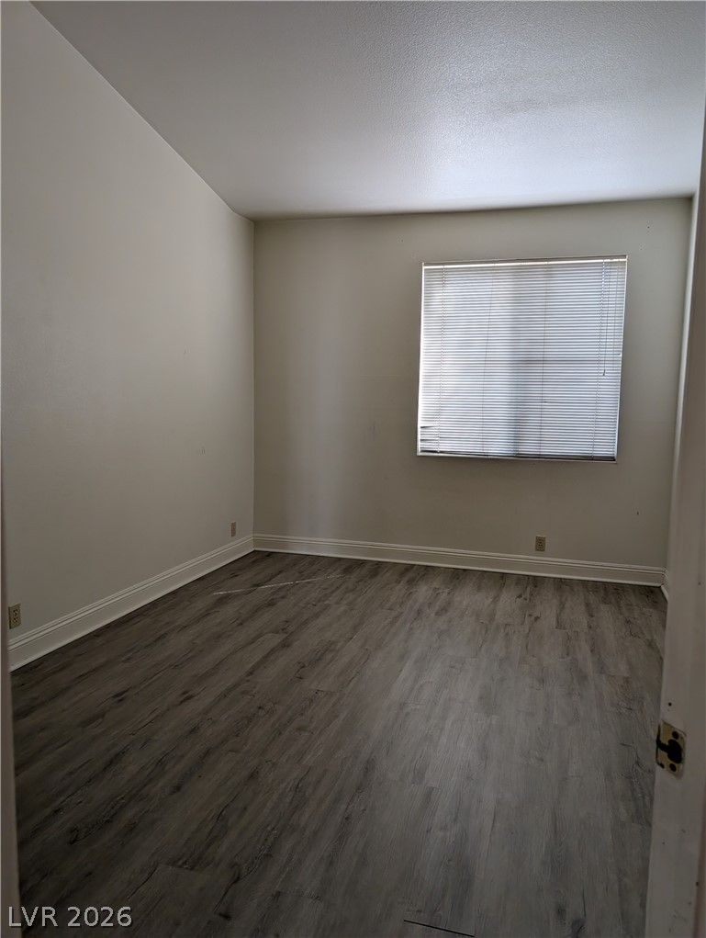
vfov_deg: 71.5
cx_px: 353
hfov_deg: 56.9
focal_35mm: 24
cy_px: 469
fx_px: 651
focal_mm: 6.9
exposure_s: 1/70.9
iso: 76
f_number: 1.68
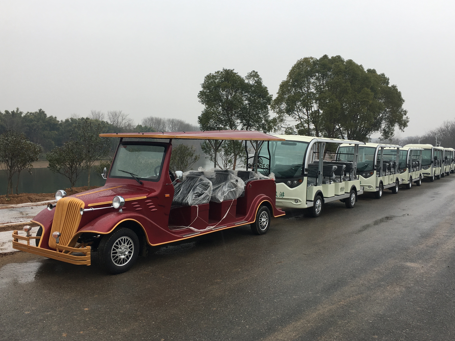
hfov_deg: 55.3
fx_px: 434
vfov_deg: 42.9
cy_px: 167
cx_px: 236
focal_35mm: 33
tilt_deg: -3.4
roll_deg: -2.5
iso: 25
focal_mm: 4.15
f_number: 2.2
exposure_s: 1/212
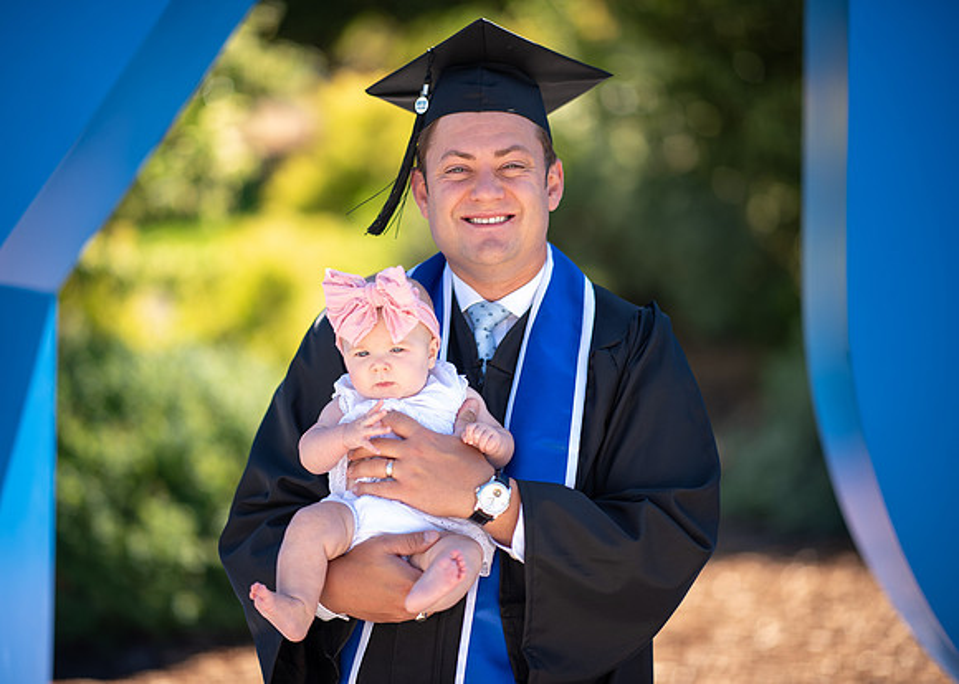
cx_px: 464
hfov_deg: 18.1
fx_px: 3005
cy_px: 341
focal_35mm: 110
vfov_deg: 13.0
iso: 50
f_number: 1.4
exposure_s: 1/1250
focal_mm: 105
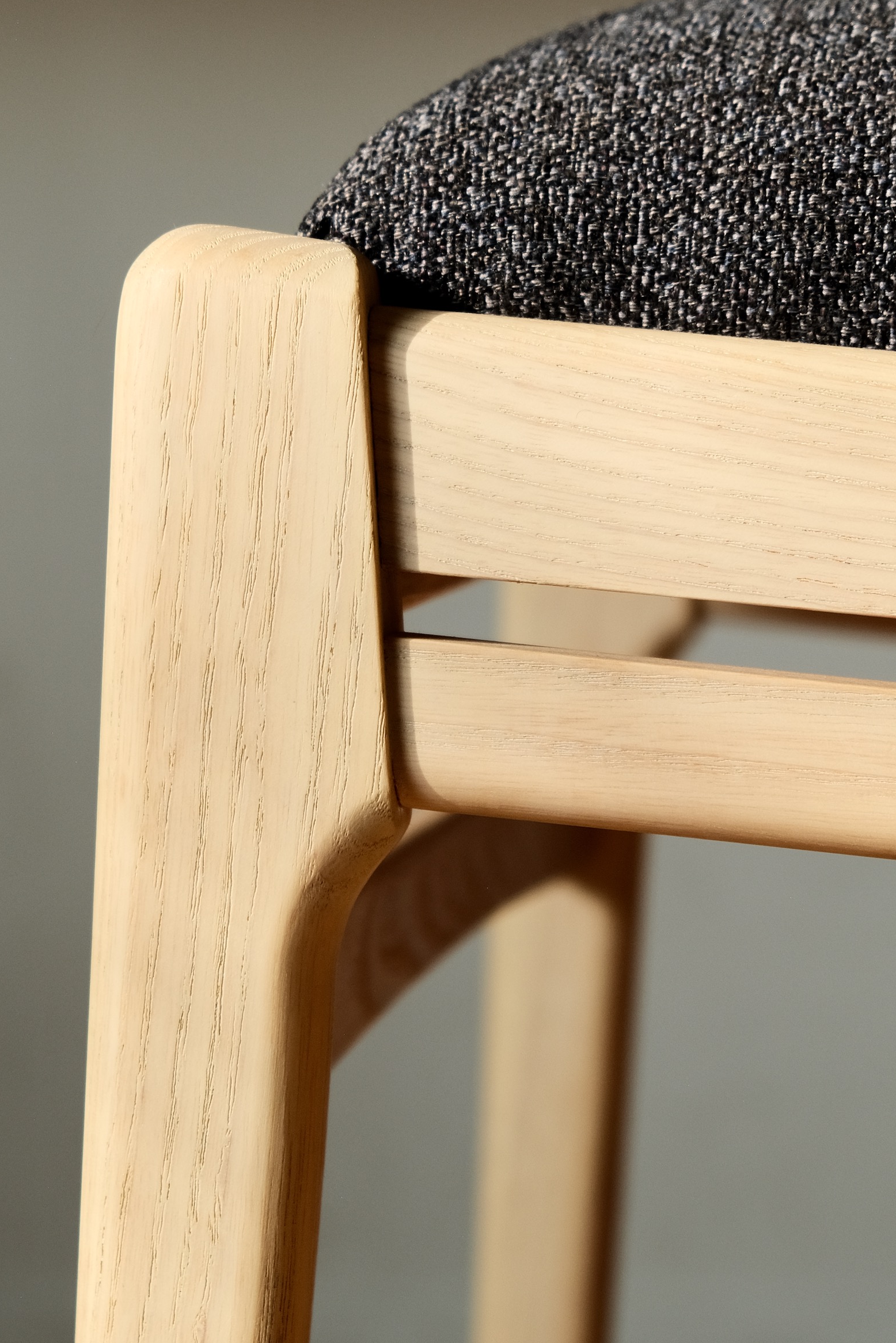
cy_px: 569
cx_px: 412
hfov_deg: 10.7
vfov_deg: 16.0
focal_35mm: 128
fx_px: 4778
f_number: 4
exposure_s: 1/40
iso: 320
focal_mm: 55
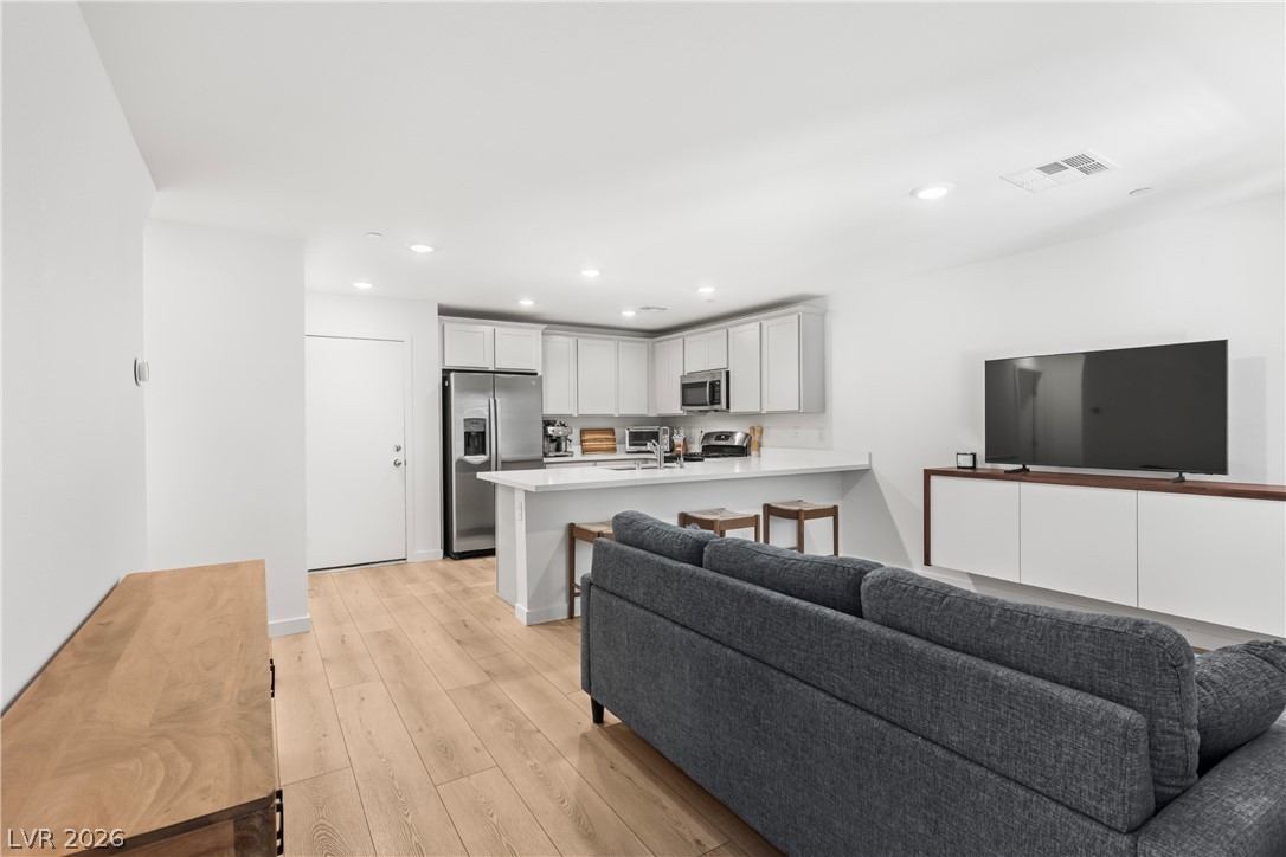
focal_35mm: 17
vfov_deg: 70.4
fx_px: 607
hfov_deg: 93.3
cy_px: 428
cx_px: 643
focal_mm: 17
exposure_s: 1/8
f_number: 8
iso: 400
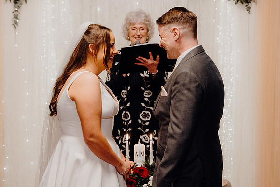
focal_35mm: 94
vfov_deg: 14.6
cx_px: 140
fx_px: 731
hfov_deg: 21.7
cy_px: 94
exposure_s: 1/160
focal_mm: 63
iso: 3200
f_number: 3.5
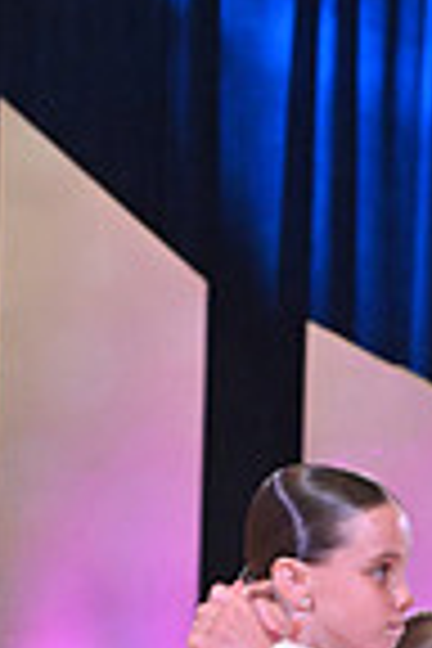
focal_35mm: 282
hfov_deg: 4.9
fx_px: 5076
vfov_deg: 7.1
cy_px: 1251
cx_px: 497
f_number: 7.1
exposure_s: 1/400
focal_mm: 70
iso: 4000
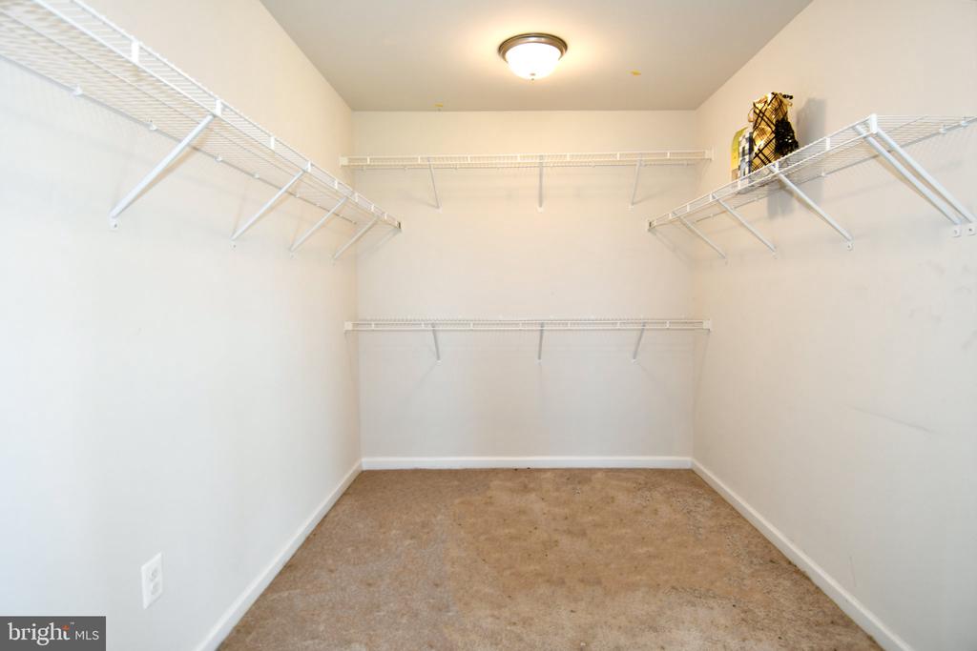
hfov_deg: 90.0
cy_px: 326
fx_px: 489
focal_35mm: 18
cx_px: 488
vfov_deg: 67.4
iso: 280
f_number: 4
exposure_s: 1/60
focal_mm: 12
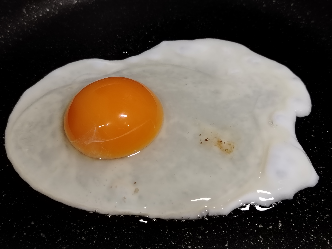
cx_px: 166
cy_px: 124
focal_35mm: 48
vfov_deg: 30.3
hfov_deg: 39.7
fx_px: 460
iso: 638
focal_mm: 5.25
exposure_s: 1/50
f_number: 1.75
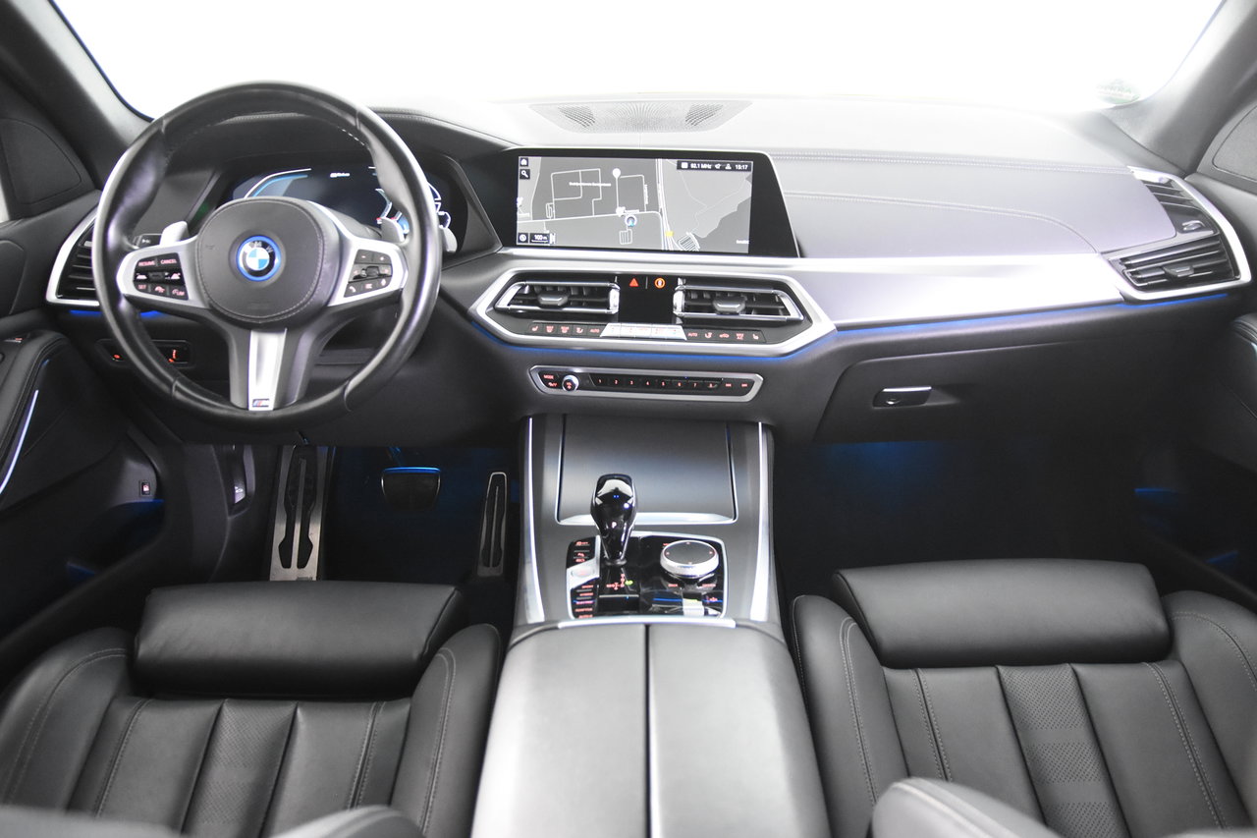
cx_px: 628
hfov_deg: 70.4
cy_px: 419
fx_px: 890
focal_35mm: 26
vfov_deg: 50.4
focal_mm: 17
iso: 4000
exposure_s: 1/25
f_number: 2.8
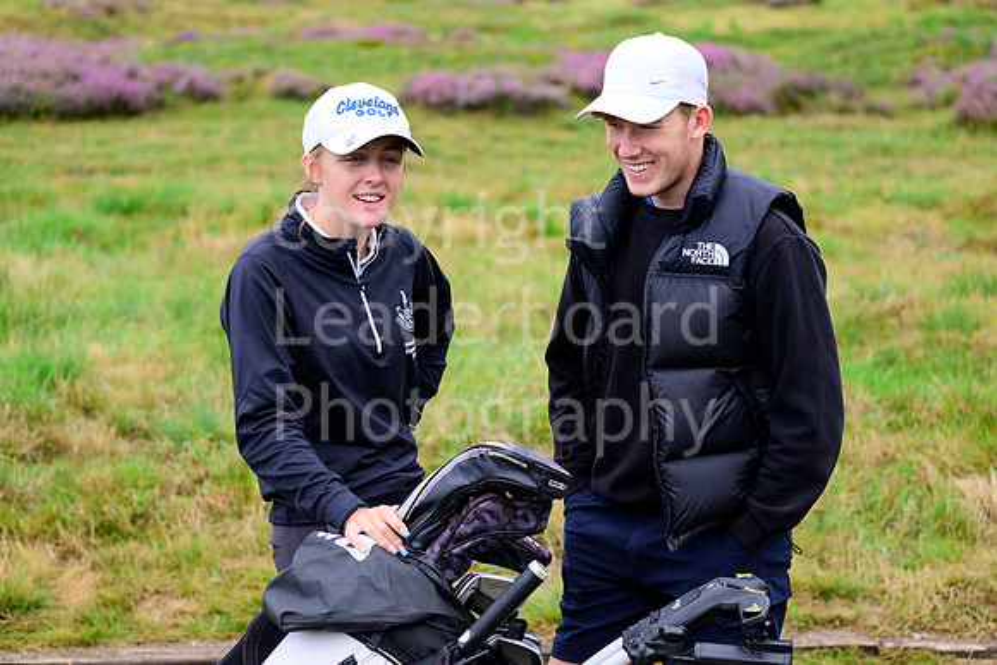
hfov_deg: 20.4
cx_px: 498
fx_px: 2770
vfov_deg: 13.7
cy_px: 332
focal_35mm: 100
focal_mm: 100
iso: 1600
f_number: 4.5
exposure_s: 1/2000
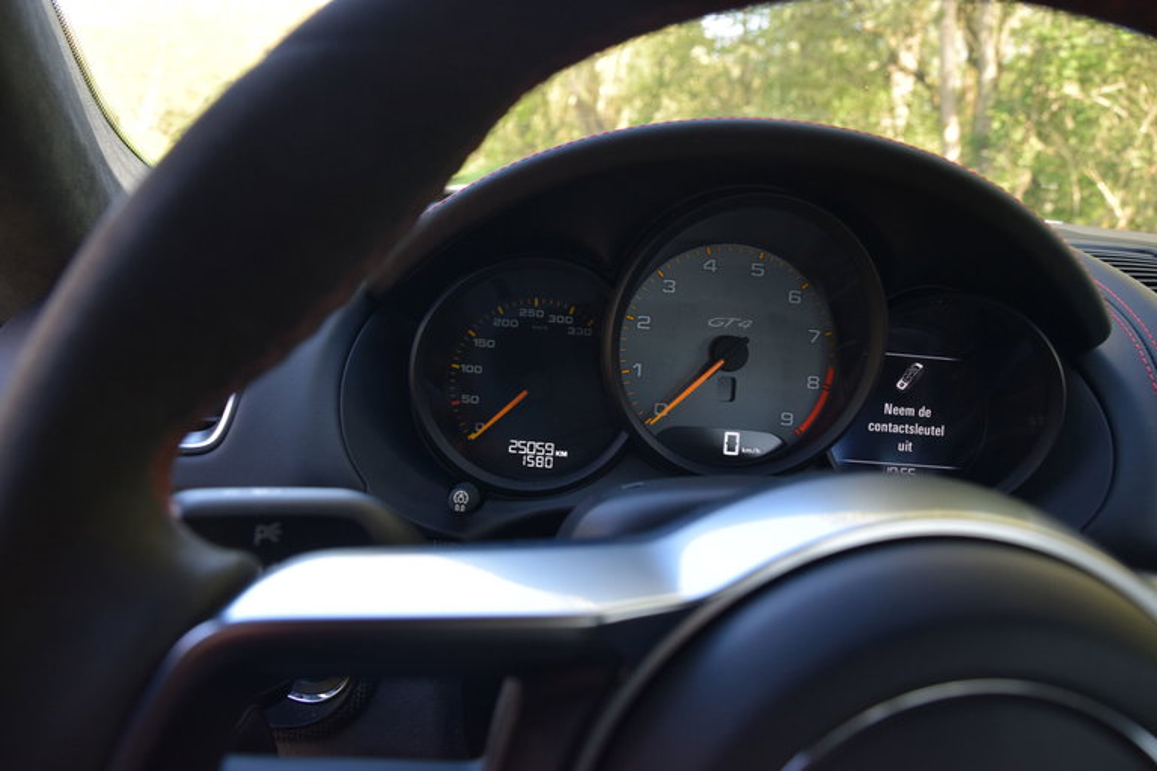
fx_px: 868
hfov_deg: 67.4
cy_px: 386
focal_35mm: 27
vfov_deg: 47.9
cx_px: 578
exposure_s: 1/200
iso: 800
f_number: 5
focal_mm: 18
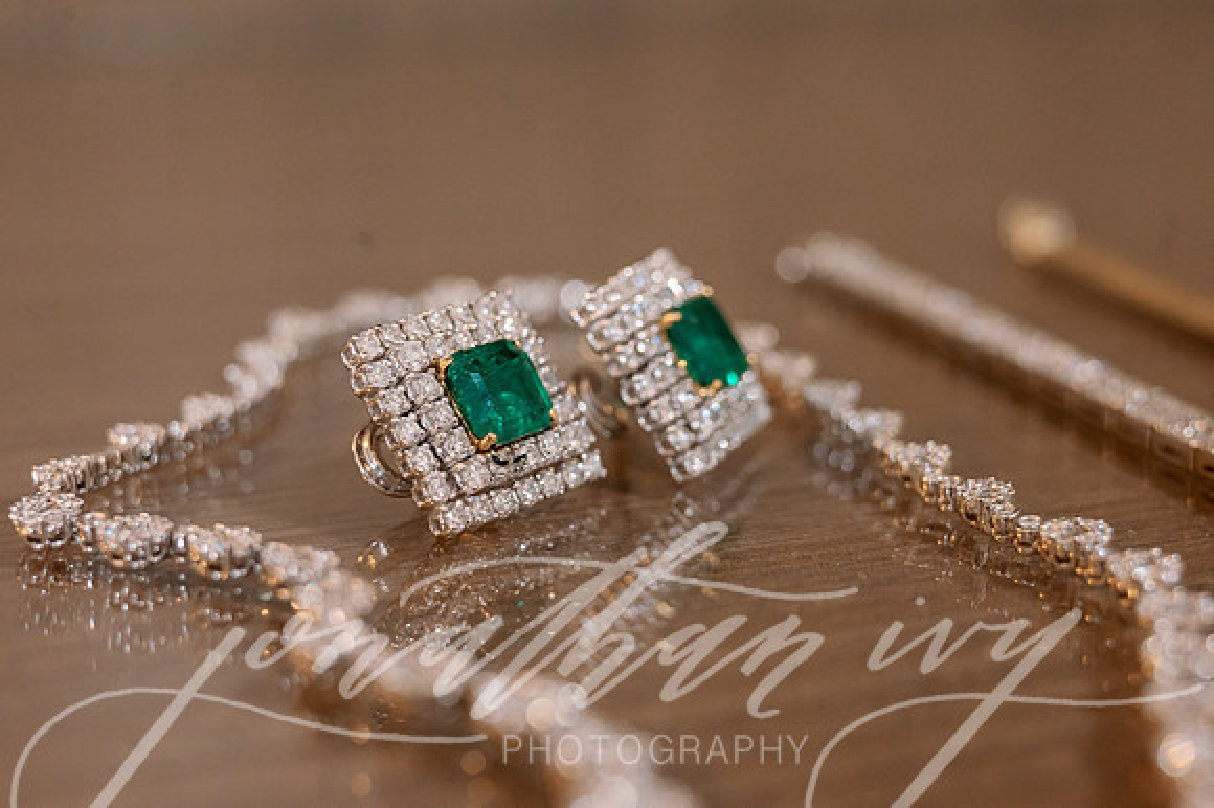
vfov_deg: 27.0
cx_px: 607
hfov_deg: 39.6
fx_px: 1685
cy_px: 404
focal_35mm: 50
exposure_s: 1/125
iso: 2000
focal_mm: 50
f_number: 5
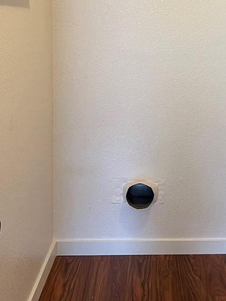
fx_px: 470
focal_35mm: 54
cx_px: 205
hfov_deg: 26.1
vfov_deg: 35.0
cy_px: 89
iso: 125
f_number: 1.5
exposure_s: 1/60
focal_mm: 5.7
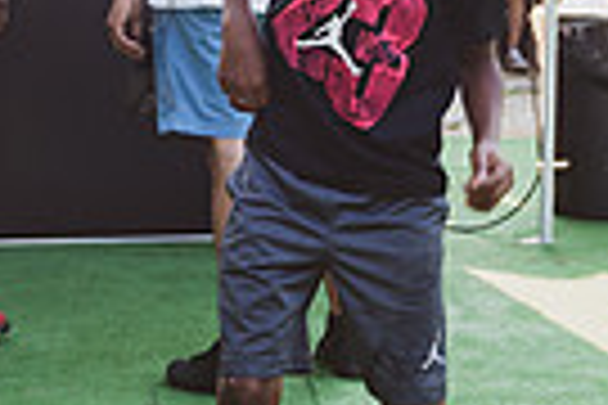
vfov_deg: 11.1
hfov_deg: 16.6
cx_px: 229
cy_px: 58
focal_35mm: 123
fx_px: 2077
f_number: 4
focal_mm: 24
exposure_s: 1/200
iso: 200
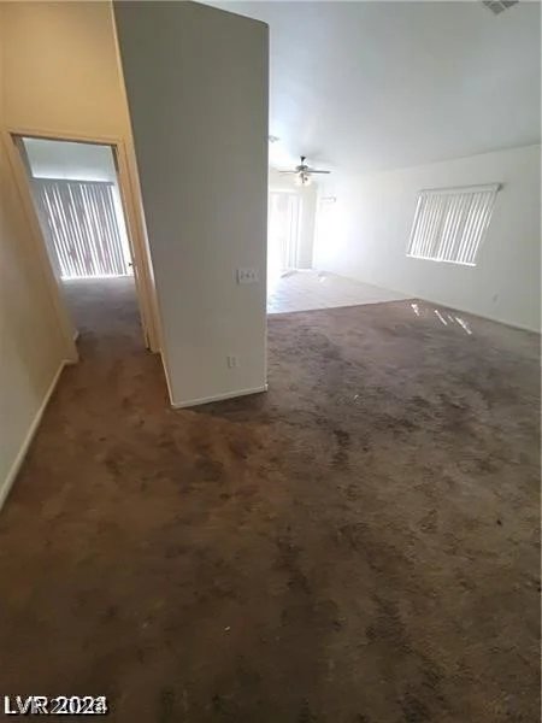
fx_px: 271
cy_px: 362
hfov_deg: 89.9
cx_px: 271
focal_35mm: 13
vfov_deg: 106.2
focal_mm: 2.2
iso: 250
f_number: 2.2
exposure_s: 1/60
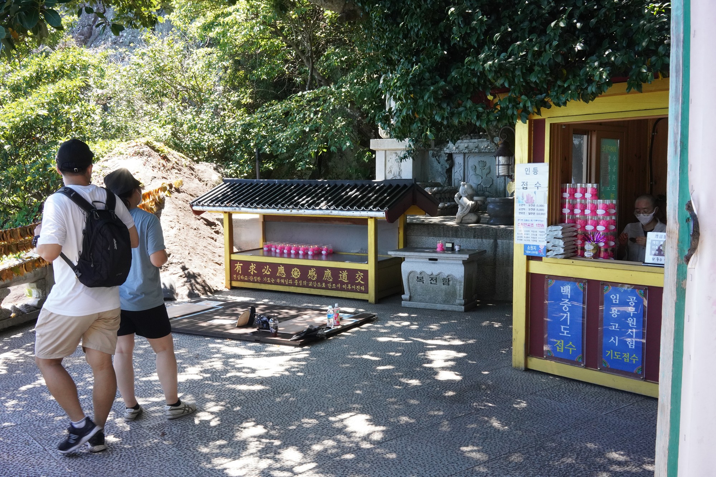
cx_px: 358
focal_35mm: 35
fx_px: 696
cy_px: 238
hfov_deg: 54.4
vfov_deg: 37.9
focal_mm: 35
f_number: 20
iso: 3200
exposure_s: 1/100
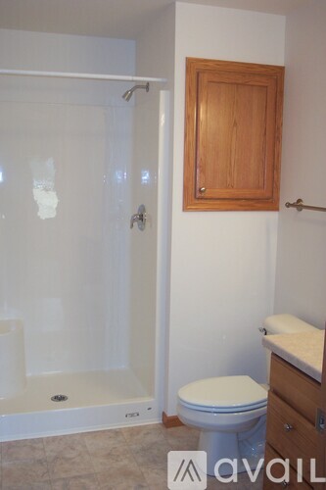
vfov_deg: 50.7
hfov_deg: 35.0
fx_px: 516
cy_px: 245
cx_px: 163
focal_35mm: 38
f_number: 2.8
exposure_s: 1/30
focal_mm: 8
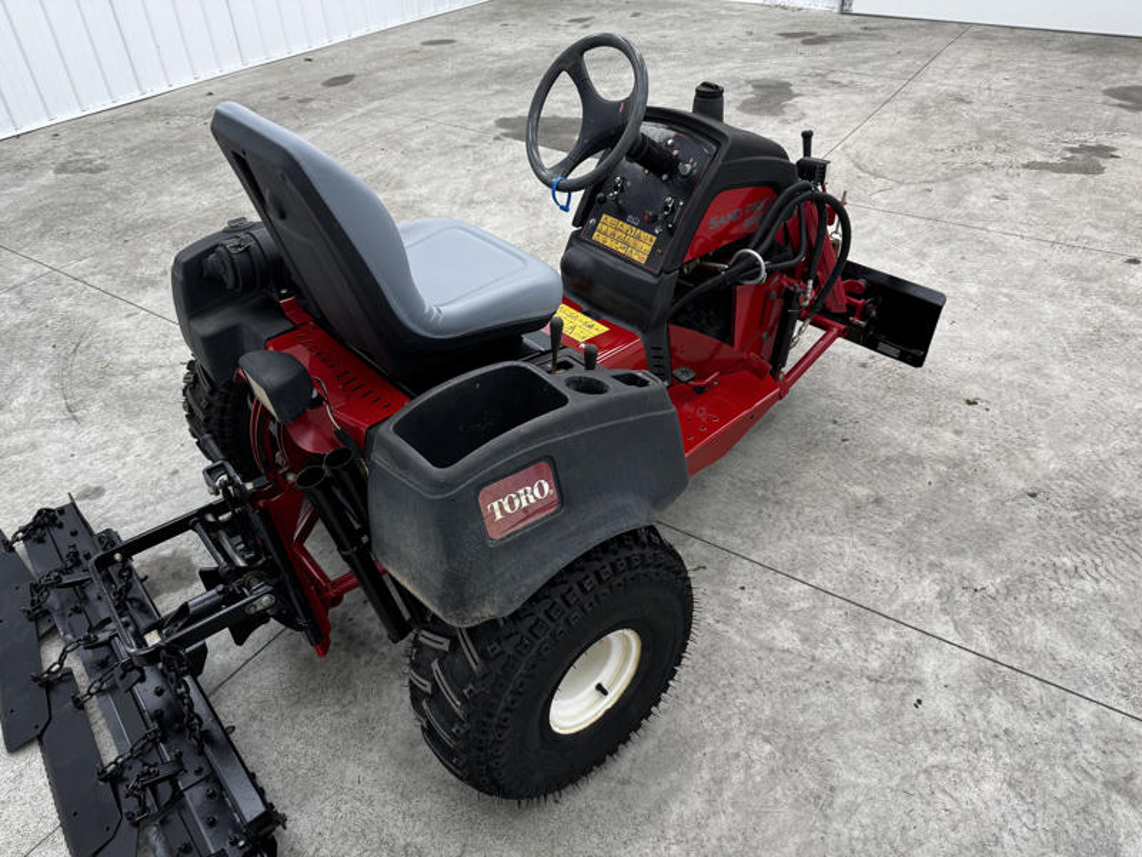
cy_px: 428
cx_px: 571
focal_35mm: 24
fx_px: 792
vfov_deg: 56.8
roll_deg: +1.6
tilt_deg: -38.4
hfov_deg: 71.6
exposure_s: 1/120
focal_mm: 6.76
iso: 125
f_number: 1.78
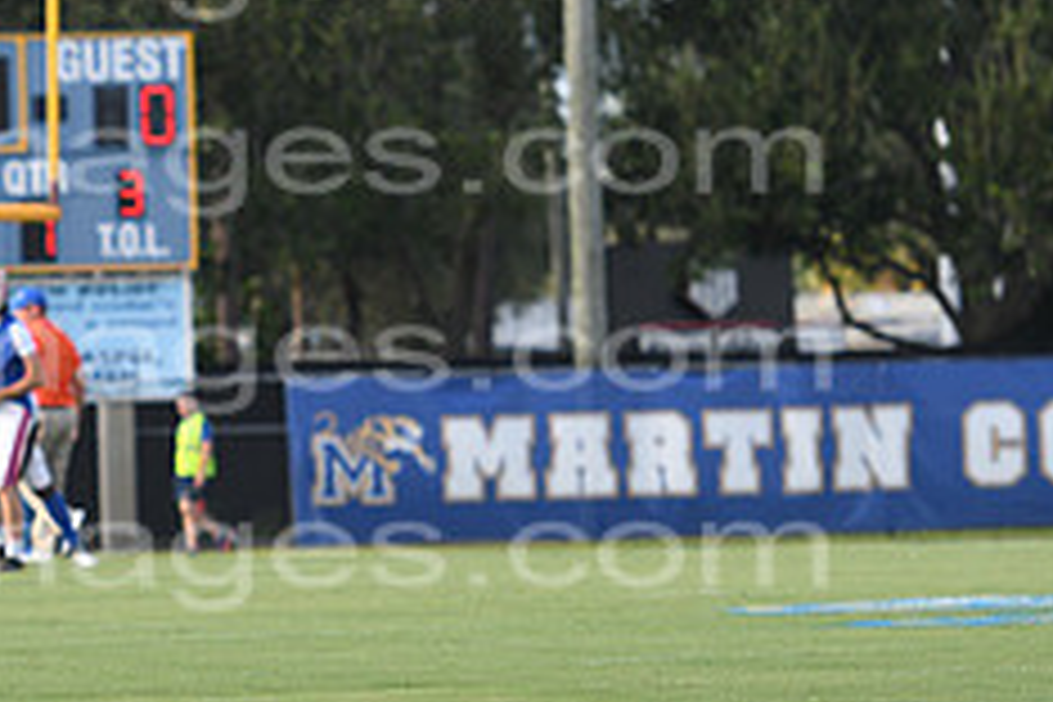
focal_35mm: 501
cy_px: 457
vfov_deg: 2.7
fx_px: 14660
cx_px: -180
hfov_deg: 4.1
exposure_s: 1/1000
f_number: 4
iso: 200
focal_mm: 135
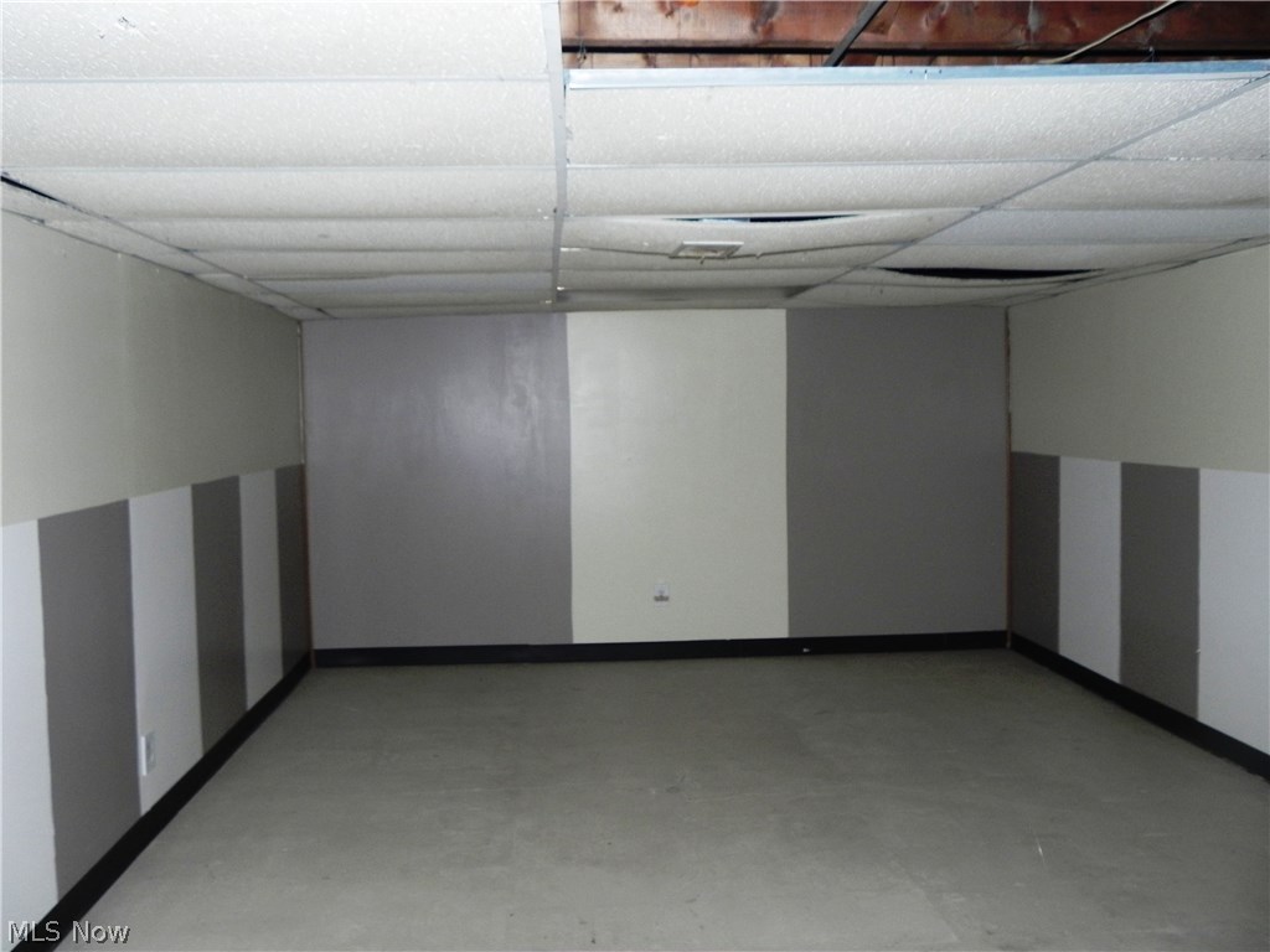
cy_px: 476
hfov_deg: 61.7
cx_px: 635
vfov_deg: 48.2
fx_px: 1064
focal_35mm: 29
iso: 200
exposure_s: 1/30
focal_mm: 5.2
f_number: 2.8
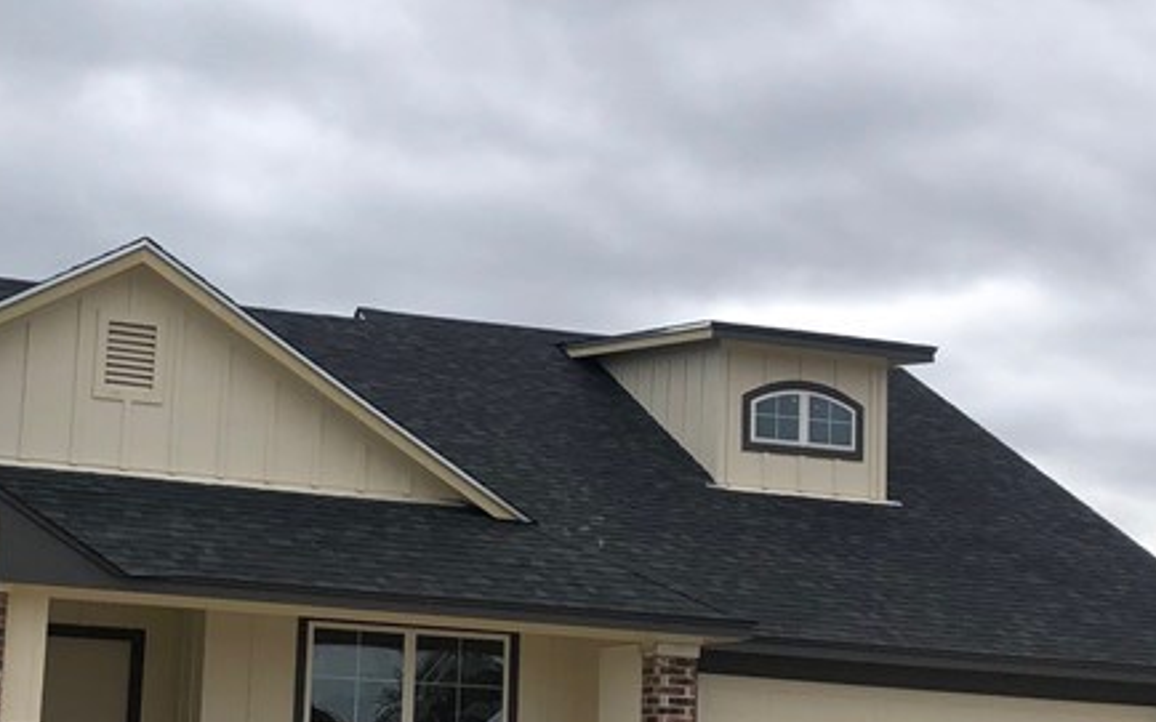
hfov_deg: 29.0
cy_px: 509
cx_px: 312
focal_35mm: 70
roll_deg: -1.3
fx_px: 2205
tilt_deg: +8.8
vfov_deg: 18.5
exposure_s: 1/1946
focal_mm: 4
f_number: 1.8
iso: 20
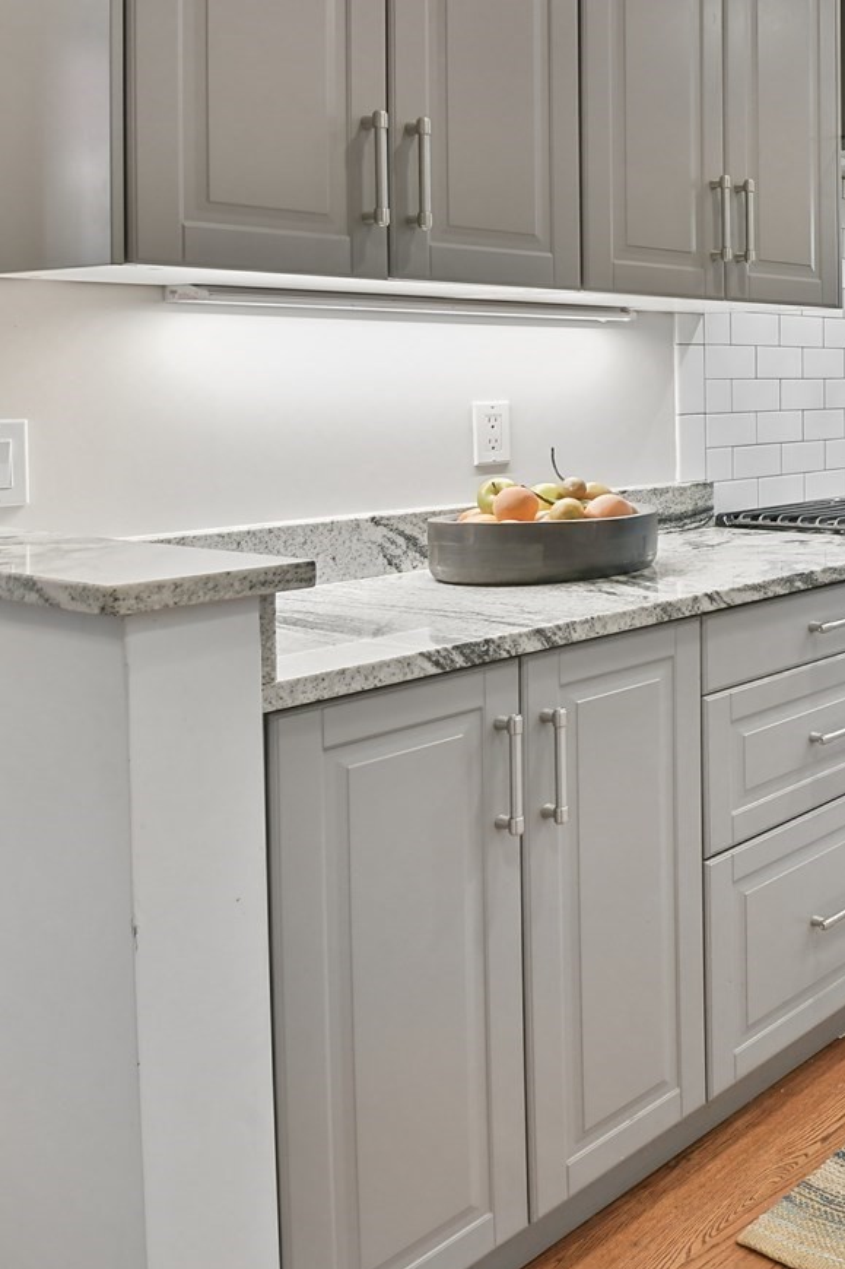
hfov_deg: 29.4
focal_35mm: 33
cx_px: 1179
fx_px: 1162
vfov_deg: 55.3
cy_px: 366
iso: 640
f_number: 9
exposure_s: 1/13
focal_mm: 14
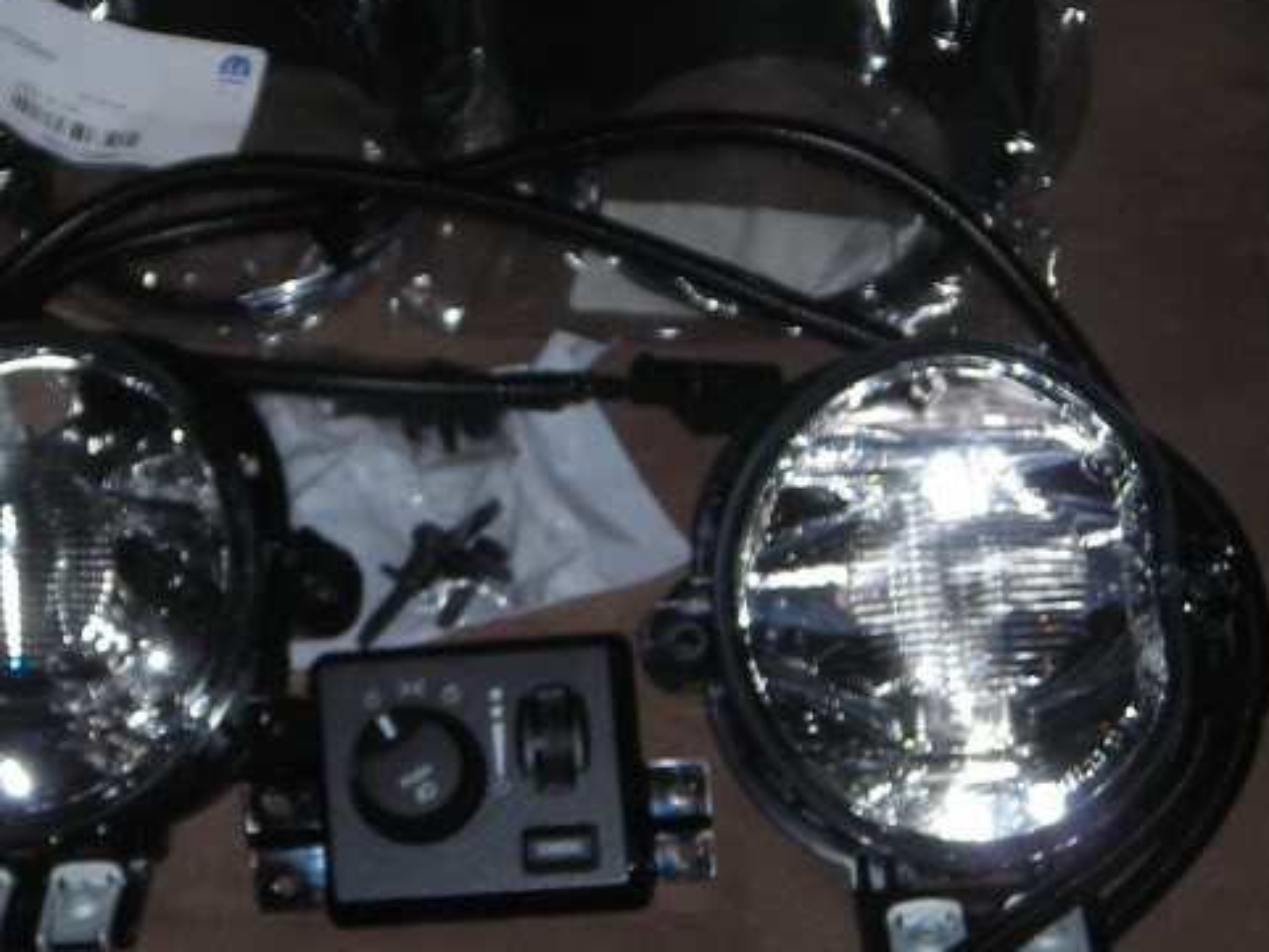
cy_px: 414
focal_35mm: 128
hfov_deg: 15.3
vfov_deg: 11.6
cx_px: 295
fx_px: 4694
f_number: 4.2
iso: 50
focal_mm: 12.7
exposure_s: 1/120
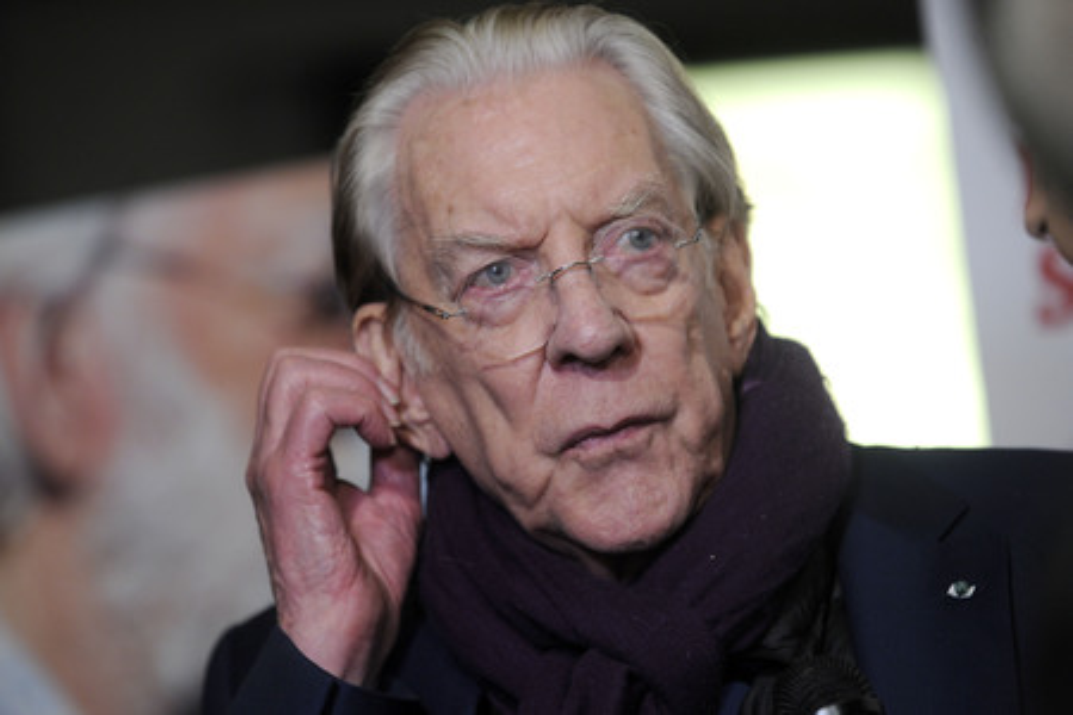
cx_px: 536
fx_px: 5216
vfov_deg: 7.8
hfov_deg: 11.7
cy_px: 358
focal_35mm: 175
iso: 1600
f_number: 4.5
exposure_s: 1/200
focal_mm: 175
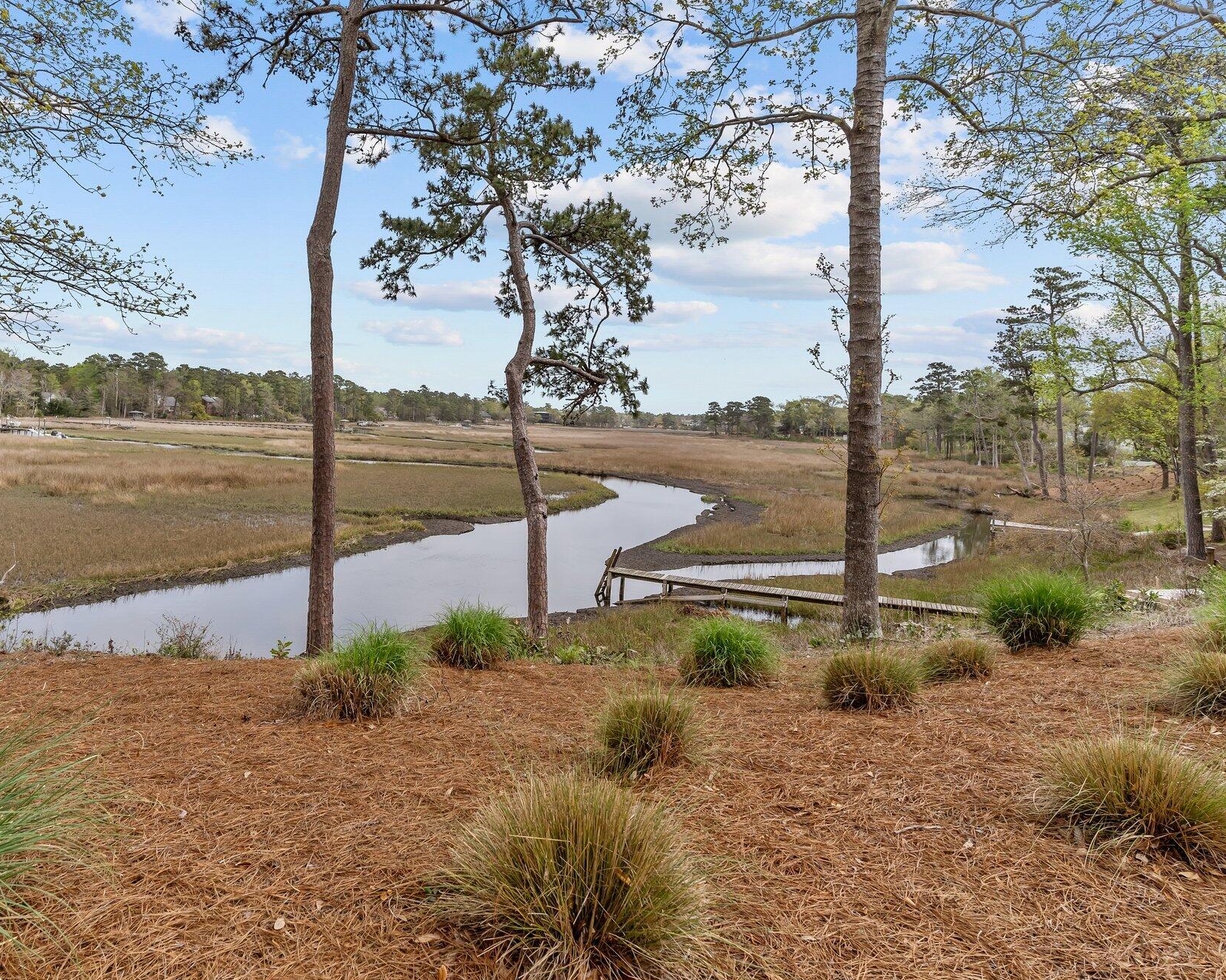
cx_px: 464
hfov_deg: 79.0
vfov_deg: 68.1
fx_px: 726
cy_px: 489
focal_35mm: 20
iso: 400
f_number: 7.1
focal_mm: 17
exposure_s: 1/1600
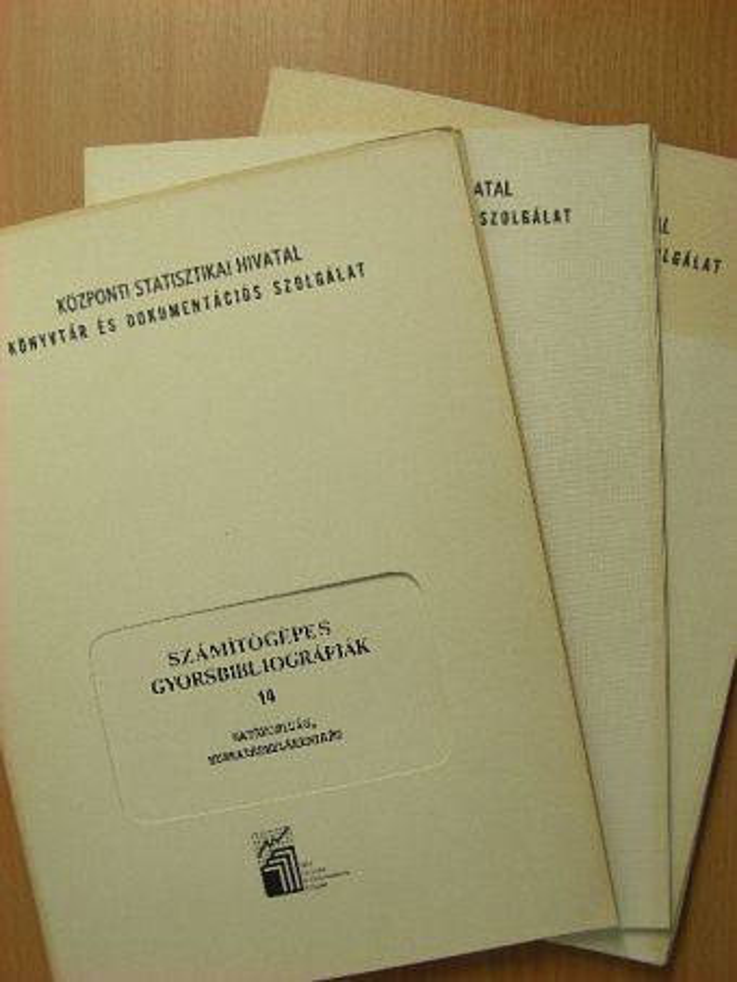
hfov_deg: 32.9
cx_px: 368
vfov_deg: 42.9
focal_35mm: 44
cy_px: 491
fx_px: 1248
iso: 50
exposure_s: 1/54.8
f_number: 3.5
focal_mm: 7.4
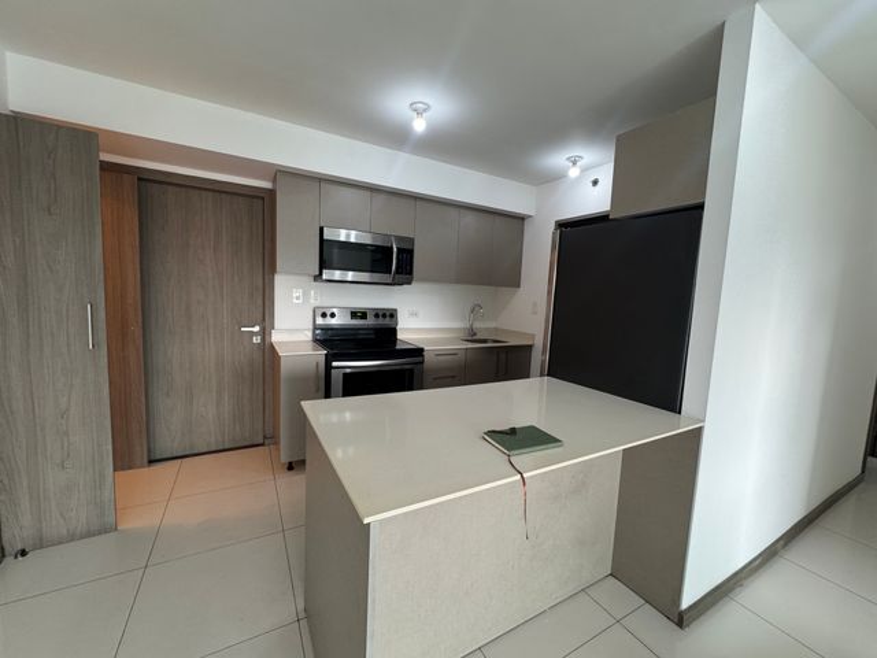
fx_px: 355
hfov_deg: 102.1
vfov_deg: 85.7
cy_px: 329
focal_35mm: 14
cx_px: 438
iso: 160
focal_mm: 2.22
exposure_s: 1/60
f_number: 2.2
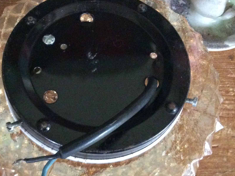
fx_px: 352
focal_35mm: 52
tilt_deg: -65.7
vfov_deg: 28.0
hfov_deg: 36.6
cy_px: 90
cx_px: 84
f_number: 2.4
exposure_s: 1/17
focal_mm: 3.3
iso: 640
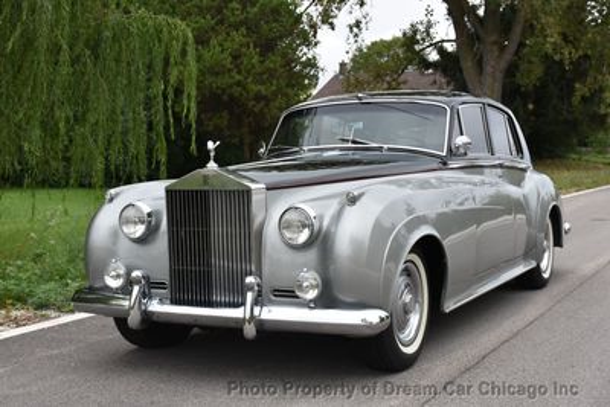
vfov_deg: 25.8
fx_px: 890
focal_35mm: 52
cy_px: 204
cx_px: 305
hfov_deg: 37.8
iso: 800
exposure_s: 1/320
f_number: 8
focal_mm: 35
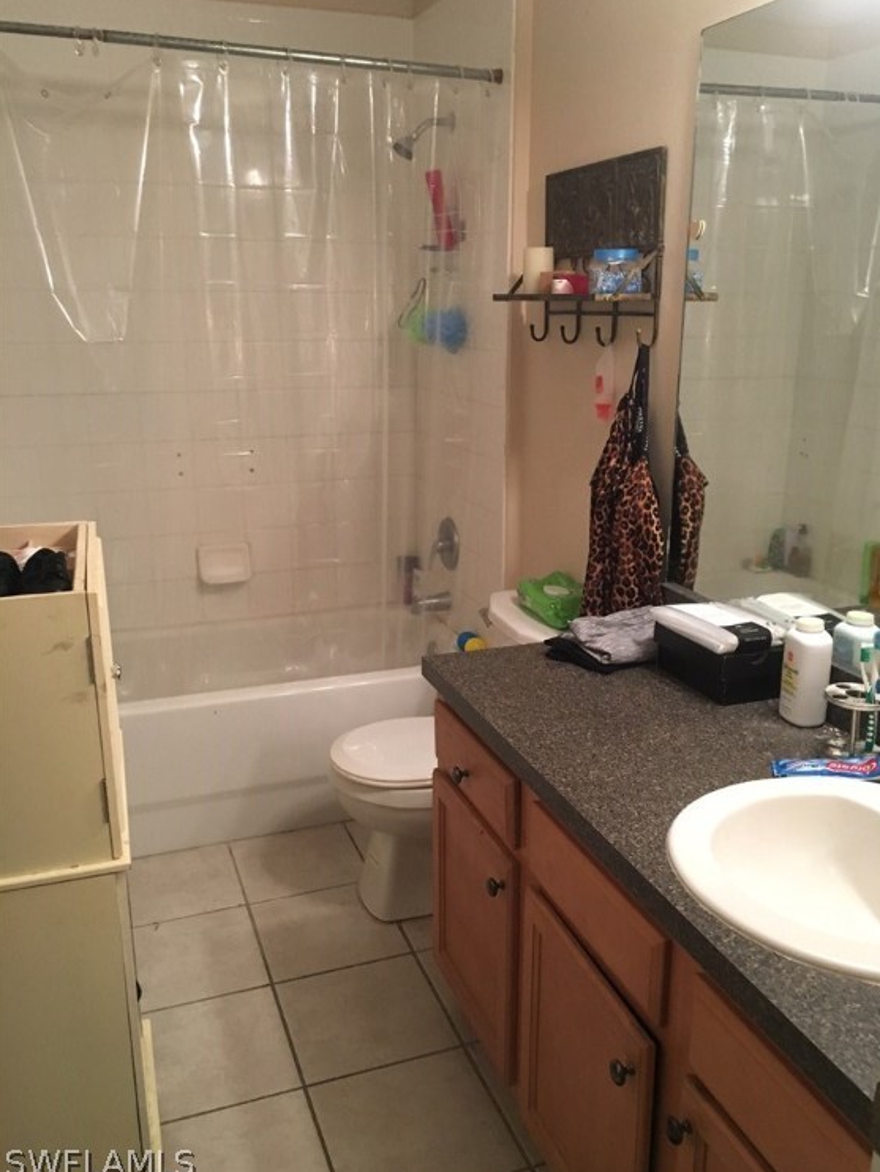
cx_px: 452
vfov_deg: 59.9
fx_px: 1016
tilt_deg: -16.3
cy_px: 583
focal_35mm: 30
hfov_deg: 46.8
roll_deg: -0.9
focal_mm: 4.15
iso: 200
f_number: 2.2
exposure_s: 1/24
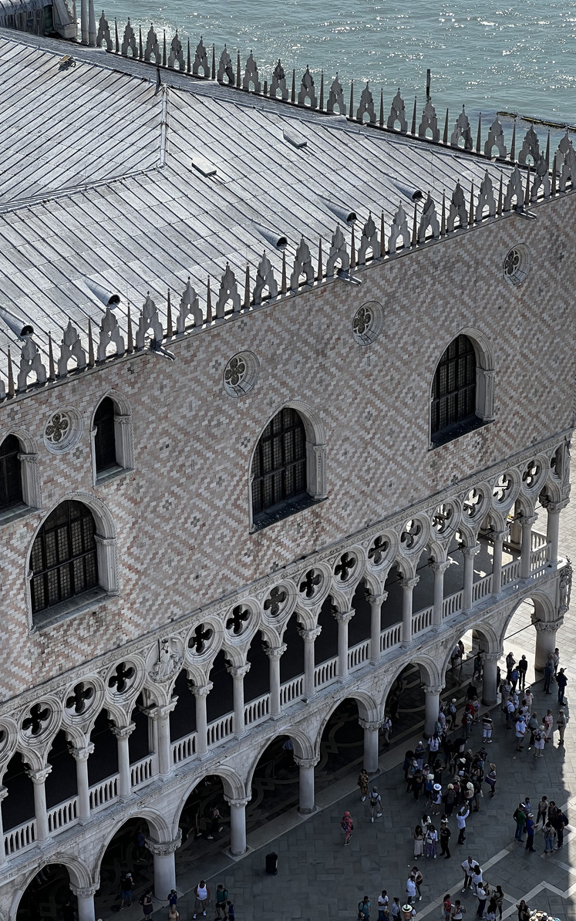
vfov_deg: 25.2
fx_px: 2058
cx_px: 291
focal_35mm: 82
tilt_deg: -25.5
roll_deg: -0.2
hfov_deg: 15.9
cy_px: 459
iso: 32
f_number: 2.8
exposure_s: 1/995
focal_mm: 9
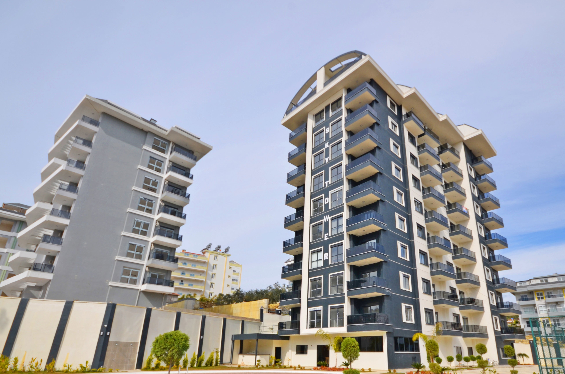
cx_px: 332
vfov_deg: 63.4
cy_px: 233
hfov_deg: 86.2
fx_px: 298
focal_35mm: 19
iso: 100
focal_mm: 10
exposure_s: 1/250
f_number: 10
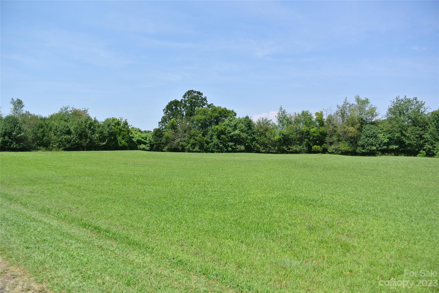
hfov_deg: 67.3
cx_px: 220
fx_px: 330
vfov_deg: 48.0
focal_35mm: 27
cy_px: 146
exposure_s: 1/640
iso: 100
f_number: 4.5
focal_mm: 10
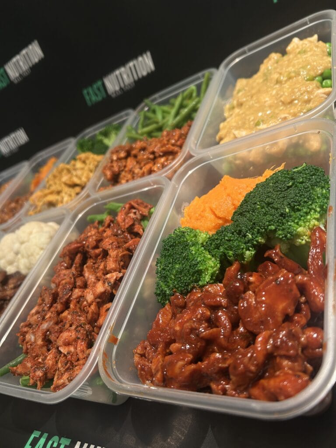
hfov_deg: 53.1
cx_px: 168
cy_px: 224
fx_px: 336
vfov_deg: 67.3
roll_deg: +39.3
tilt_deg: -33.3
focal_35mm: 26
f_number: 1.5
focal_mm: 5.7
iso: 100
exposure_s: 1/50
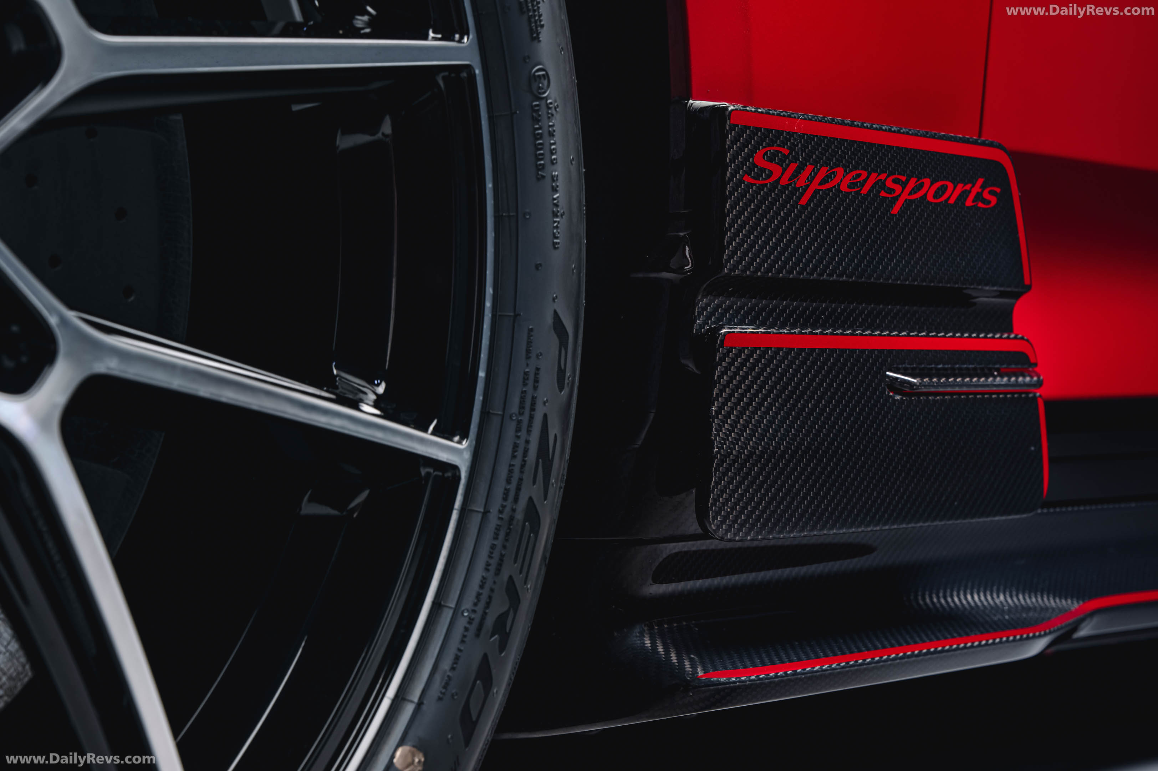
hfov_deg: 28.9
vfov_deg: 19.4
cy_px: 386
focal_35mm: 70
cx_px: 579
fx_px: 2250
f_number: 8
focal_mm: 70
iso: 200
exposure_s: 1.3
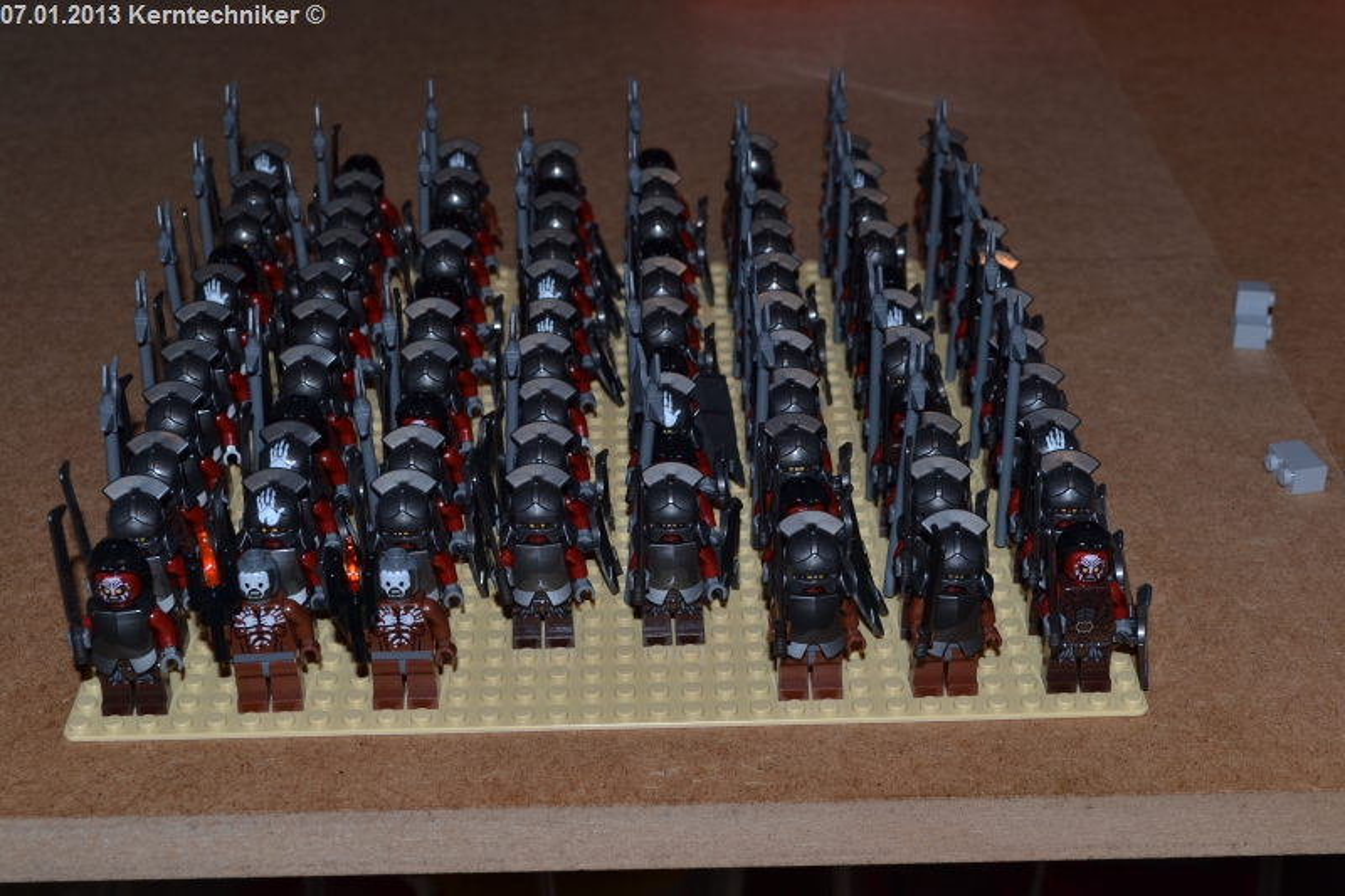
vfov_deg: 23.8
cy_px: 448
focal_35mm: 57
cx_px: 672
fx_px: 2129
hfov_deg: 35.1
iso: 100
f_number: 8
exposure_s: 1/60
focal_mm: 38
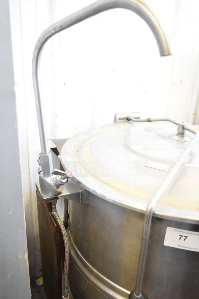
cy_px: 150
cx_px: 102
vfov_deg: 60.3
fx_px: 257
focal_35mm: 31
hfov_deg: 42.3
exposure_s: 1/60
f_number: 3.8
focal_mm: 20
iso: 1600
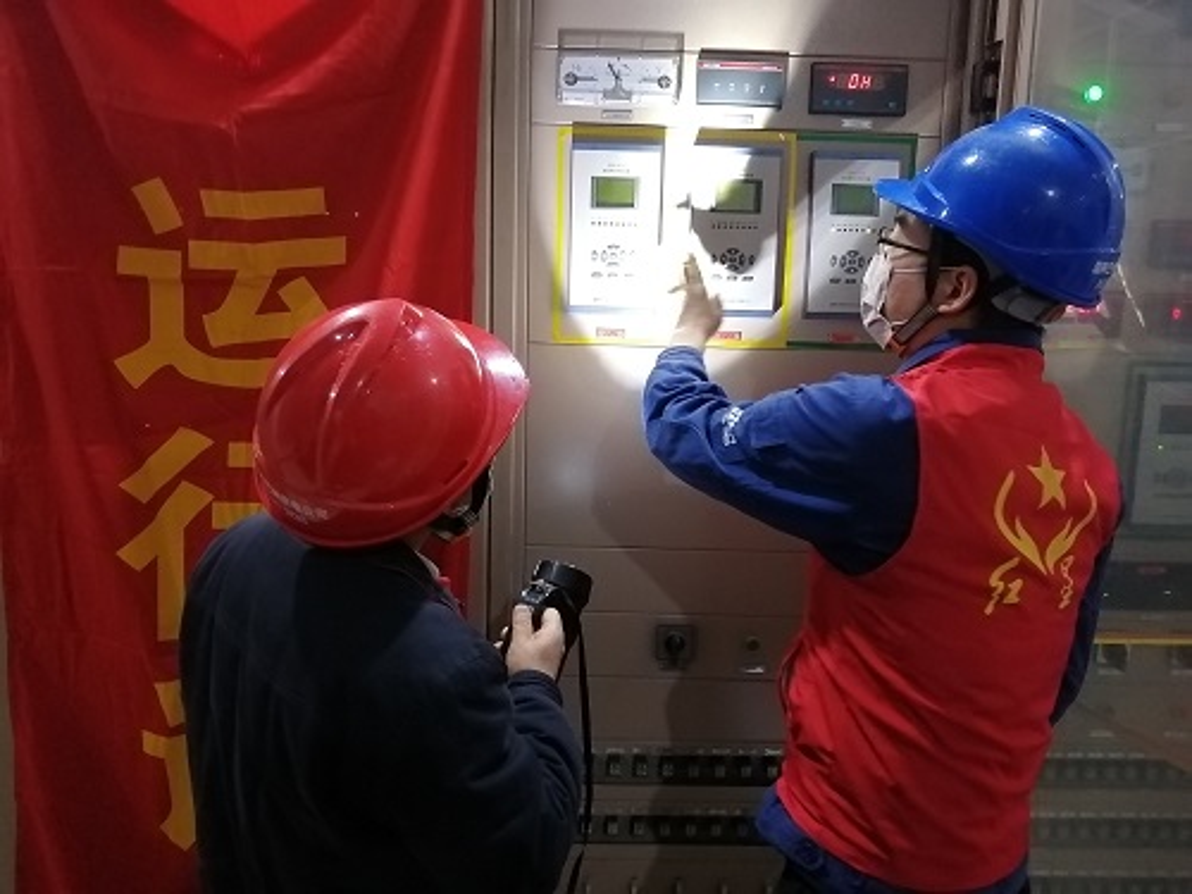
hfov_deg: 65.3
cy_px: 447
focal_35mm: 27
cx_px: 596
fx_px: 930
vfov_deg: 51.4
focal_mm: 3.62
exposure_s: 1/33.3
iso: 500
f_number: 1.8
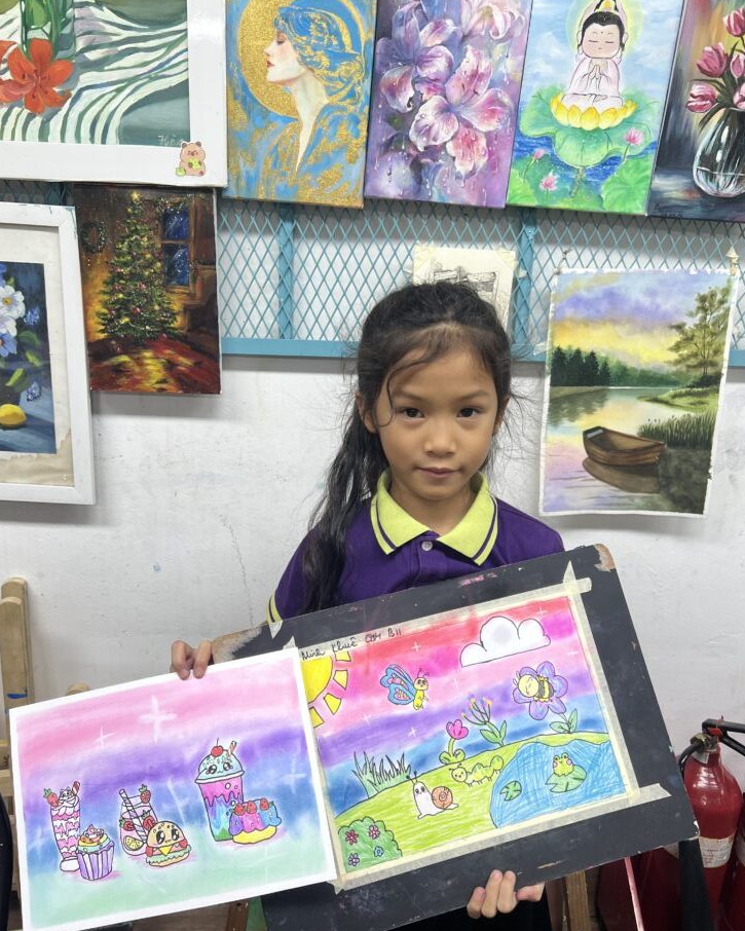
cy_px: 478
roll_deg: -1.0
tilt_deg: -17.2
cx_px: 371
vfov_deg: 62.2
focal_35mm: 28
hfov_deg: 51.5
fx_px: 772
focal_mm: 5.7
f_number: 1.5
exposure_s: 1/100
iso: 64
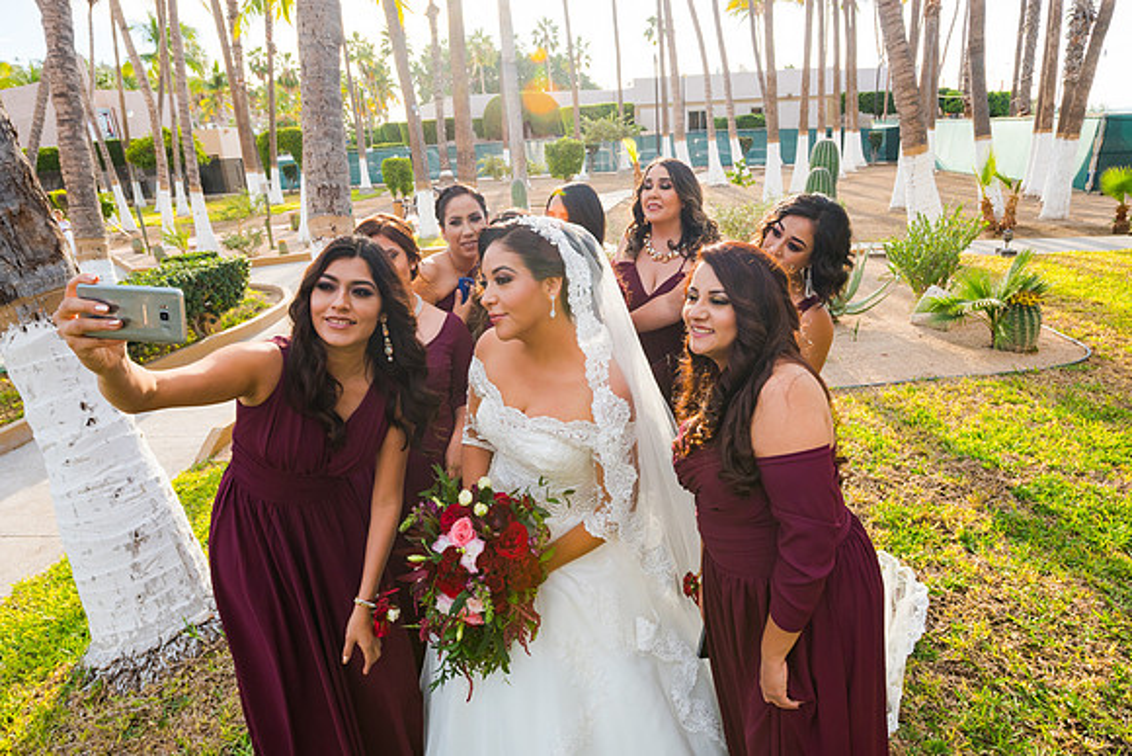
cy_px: 378
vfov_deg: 59.0
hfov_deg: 80.6
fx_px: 667
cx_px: 566
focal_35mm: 21
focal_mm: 17
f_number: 5
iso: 320
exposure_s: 1/200
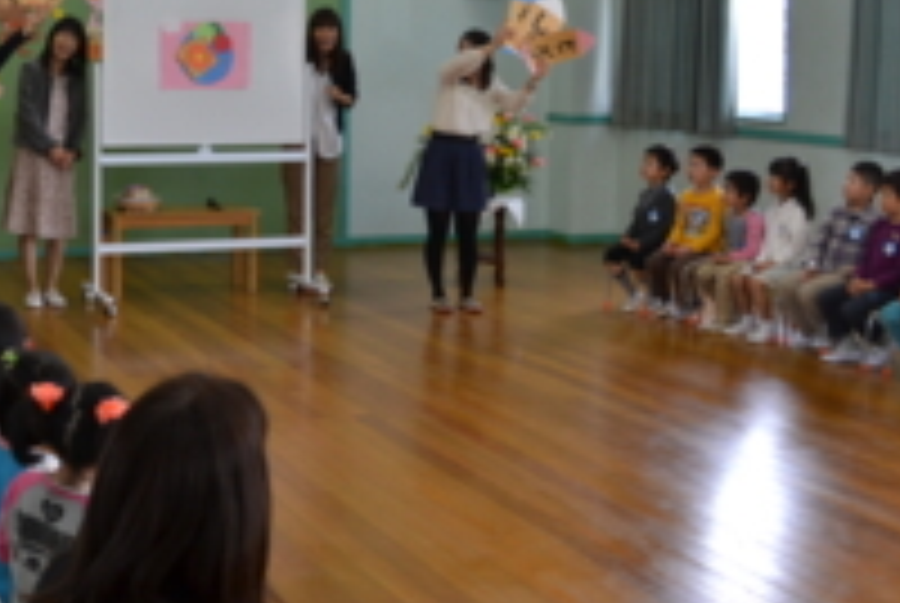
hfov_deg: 32.7
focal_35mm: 60
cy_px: 106
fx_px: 1502
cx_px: 216
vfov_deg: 22.3
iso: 400
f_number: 4.5
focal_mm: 20
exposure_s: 1/80
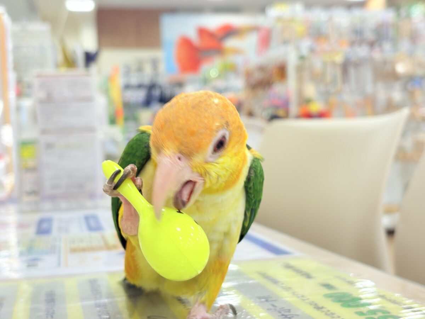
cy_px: 160
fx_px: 638
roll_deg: +1.5
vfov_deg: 28.0
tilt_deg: +1.0
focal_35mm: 52
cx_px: 212
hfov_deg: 36.8
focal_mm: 5.96
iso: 40
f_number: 1.6
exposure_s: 1/50
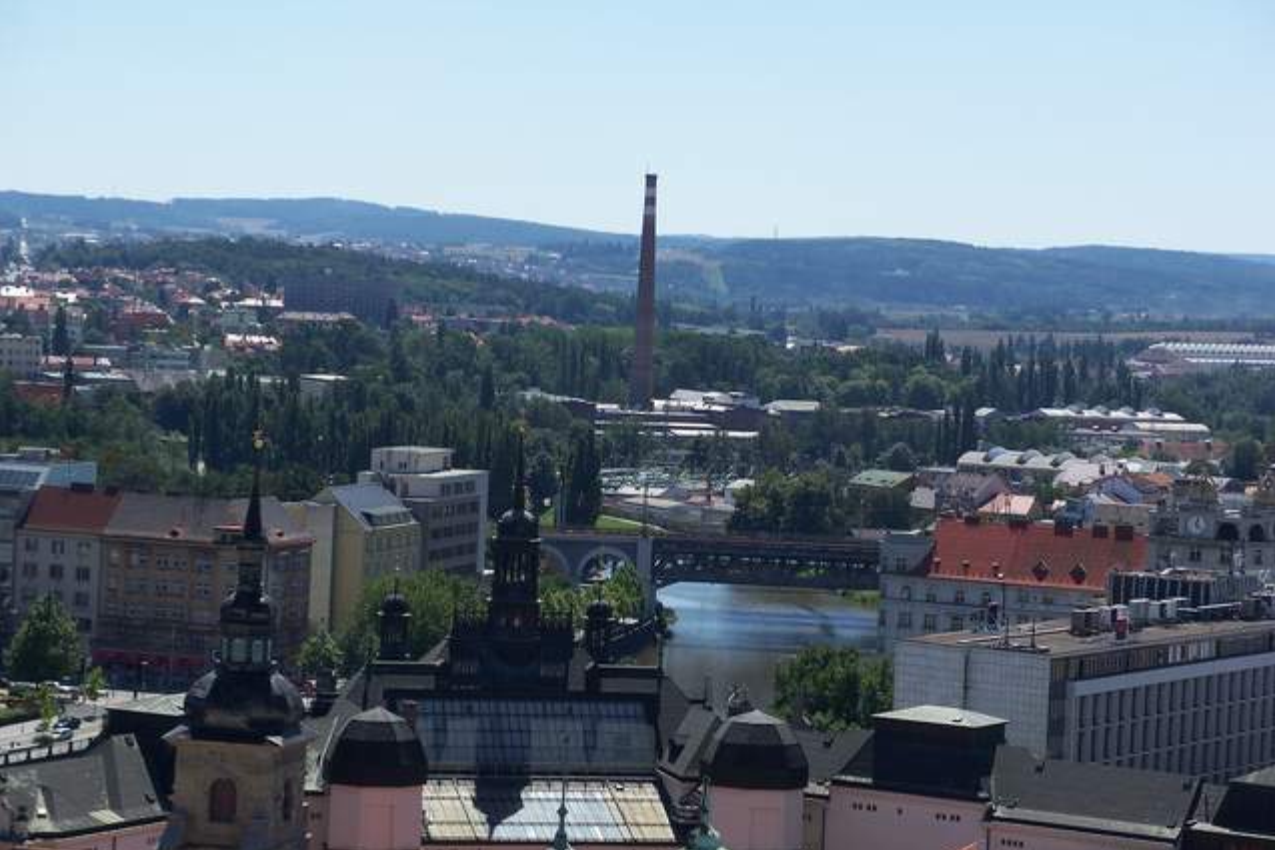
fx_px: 4180
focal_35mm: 118
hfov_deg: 17.3
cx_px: 636
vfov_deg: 11.6
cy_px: 442
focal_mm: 23.9
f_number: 5
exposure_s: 1/400
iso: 64
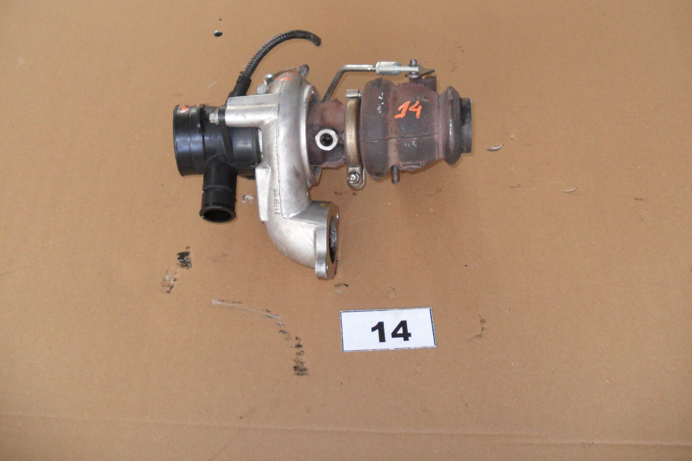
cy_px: 203
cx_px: 343
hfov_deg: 51.9
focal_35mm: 37
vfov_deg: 35.9
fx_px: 711
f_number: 3
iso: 200
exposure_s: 1/45
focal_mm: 6.3
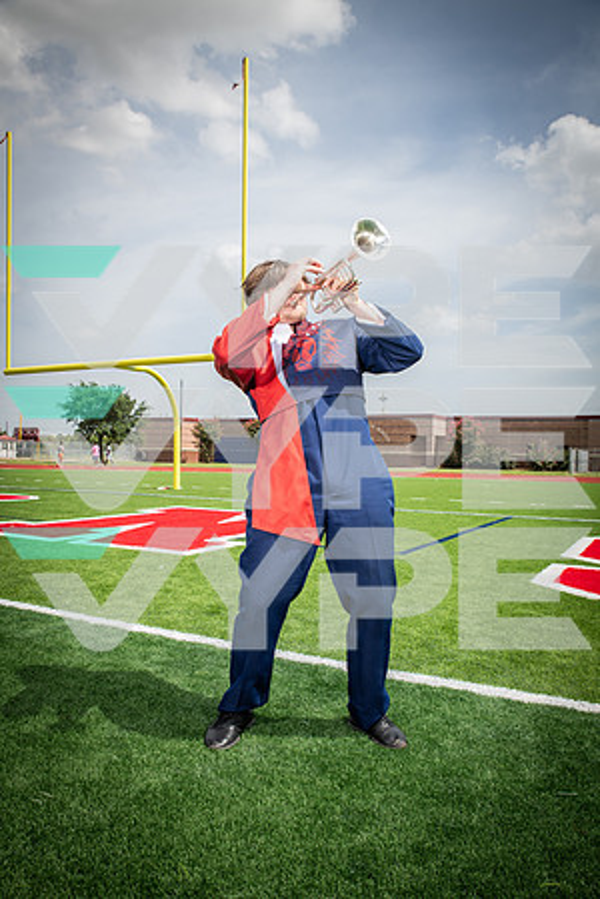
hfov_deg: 43.6
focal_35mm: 30
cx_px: 300
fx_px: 750
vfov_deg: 61.9
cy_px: 450
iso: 125
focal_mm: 30
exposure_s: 1/400
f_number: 7.1
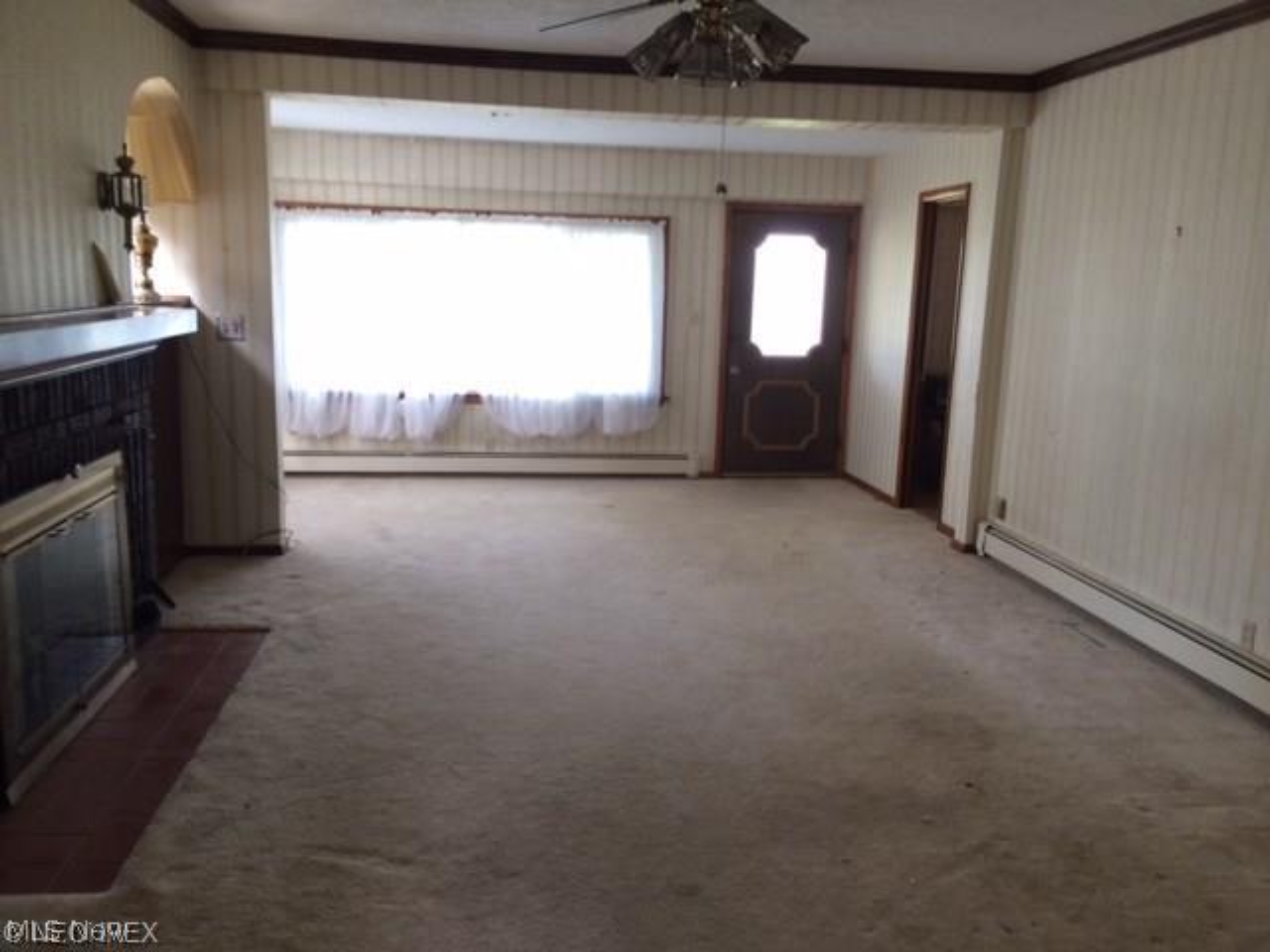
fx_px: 1101
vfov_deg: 46.8
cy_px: 476
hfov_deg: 60.0
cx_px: 635
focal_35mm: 30
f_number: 2.2
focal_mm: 4.12
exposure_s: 1/30
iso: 80
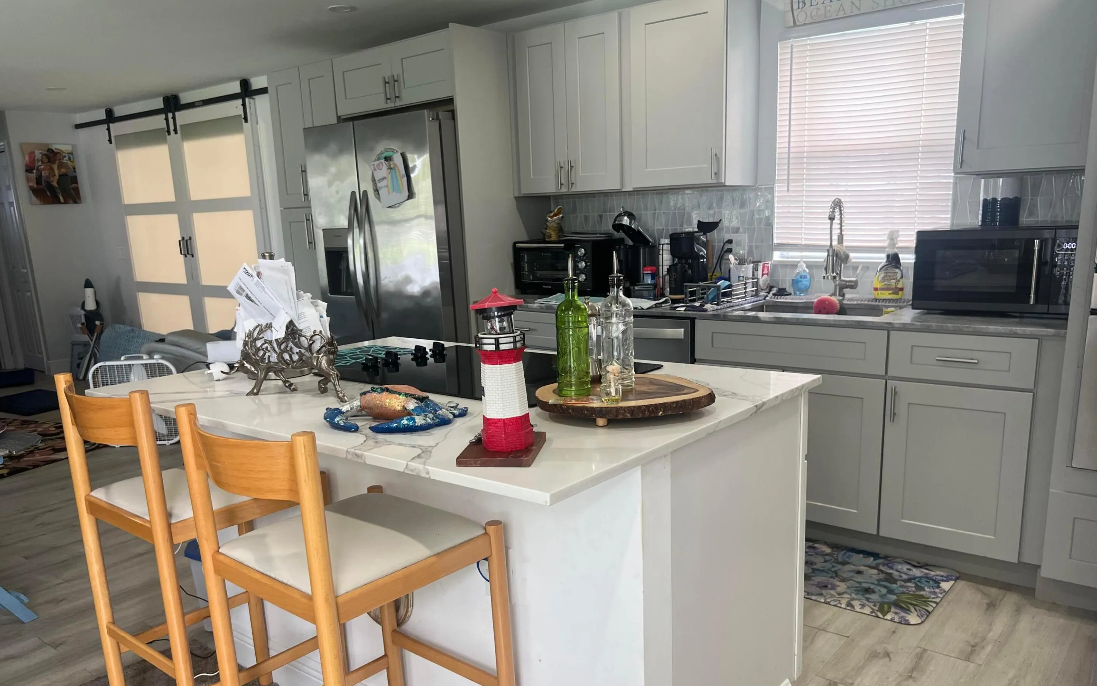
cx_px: 553
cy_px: 412
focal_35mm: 28
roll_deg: +2.5
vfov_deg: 44.3
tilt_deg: -13.3
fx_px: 837
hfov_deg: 66.5
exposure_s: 1/120
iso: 100
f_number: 1.5
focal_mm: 5.7
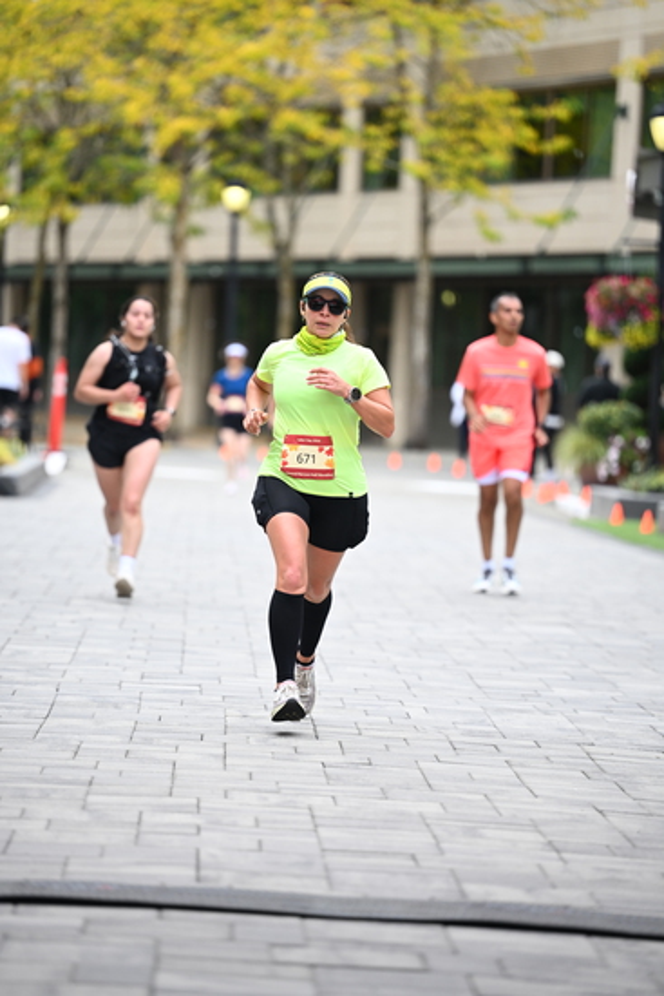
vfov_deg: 12.8
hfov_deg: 8.6
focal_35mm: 160
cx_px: 332
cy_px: 498
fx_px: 4424
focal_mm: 160
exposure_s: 1/2000
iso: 640
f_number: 2.8
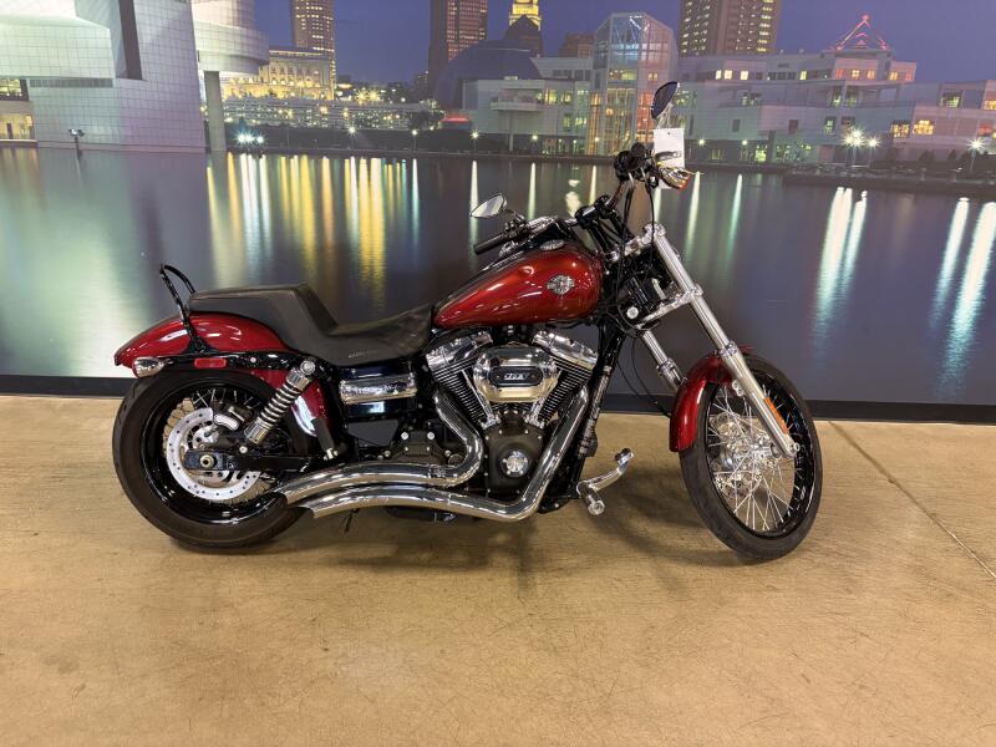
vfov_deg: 53.1
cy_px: 374
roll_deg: -1.6
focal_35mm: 26
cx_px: 498
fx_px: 748
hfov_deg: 67.3
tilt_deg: -19.2
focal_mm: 5.96
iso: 250
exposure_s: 1/60
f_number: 1.6
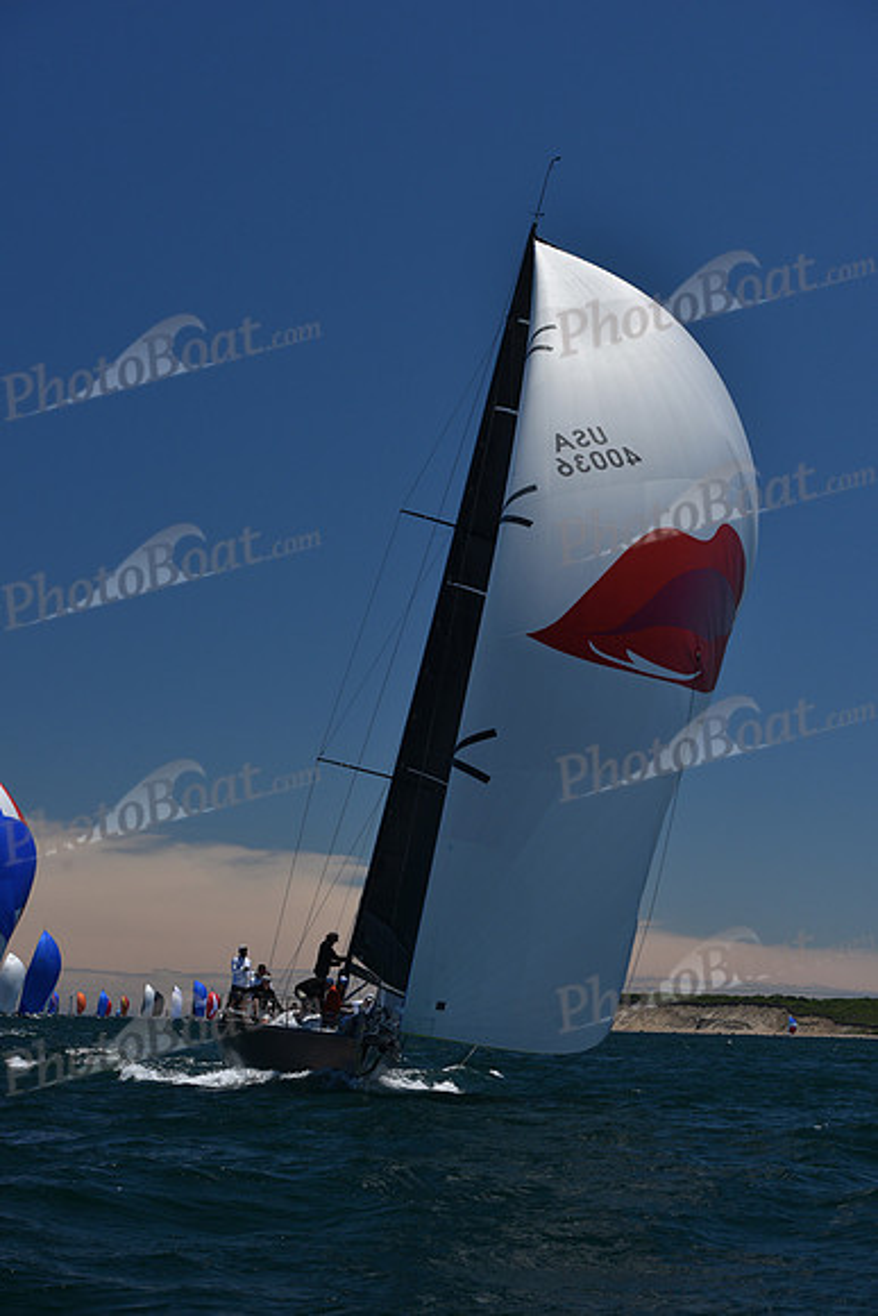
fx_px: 2559
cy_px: 658
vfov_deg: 28.8
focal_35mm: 70
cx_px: 439
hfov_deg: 19.5
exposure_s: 1/800
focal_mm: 70
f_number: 8
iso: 250
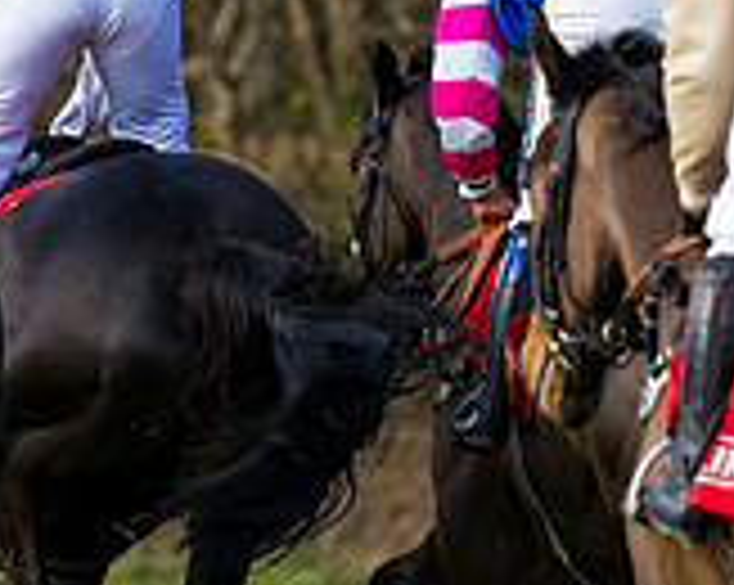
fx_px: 21177
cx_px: -78
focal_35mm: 976
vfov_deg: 1.6
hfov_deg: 2.0
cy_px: 82
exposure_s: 1/2000
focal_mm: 200
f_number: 2.8
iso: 200
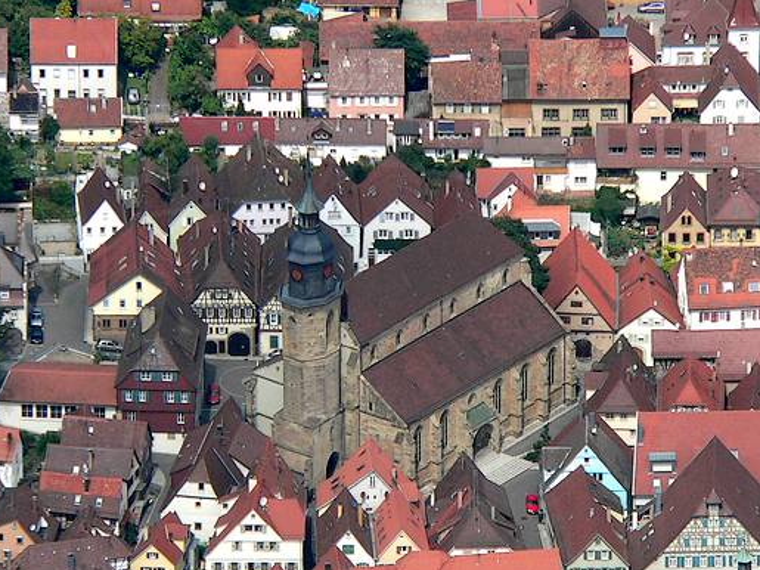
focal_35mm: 665
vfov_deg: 2.2
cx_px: 502
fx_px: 14597
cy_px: 442
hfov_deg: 3.0
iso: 100
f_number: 5.6
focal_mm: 71.2
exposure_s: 1/640
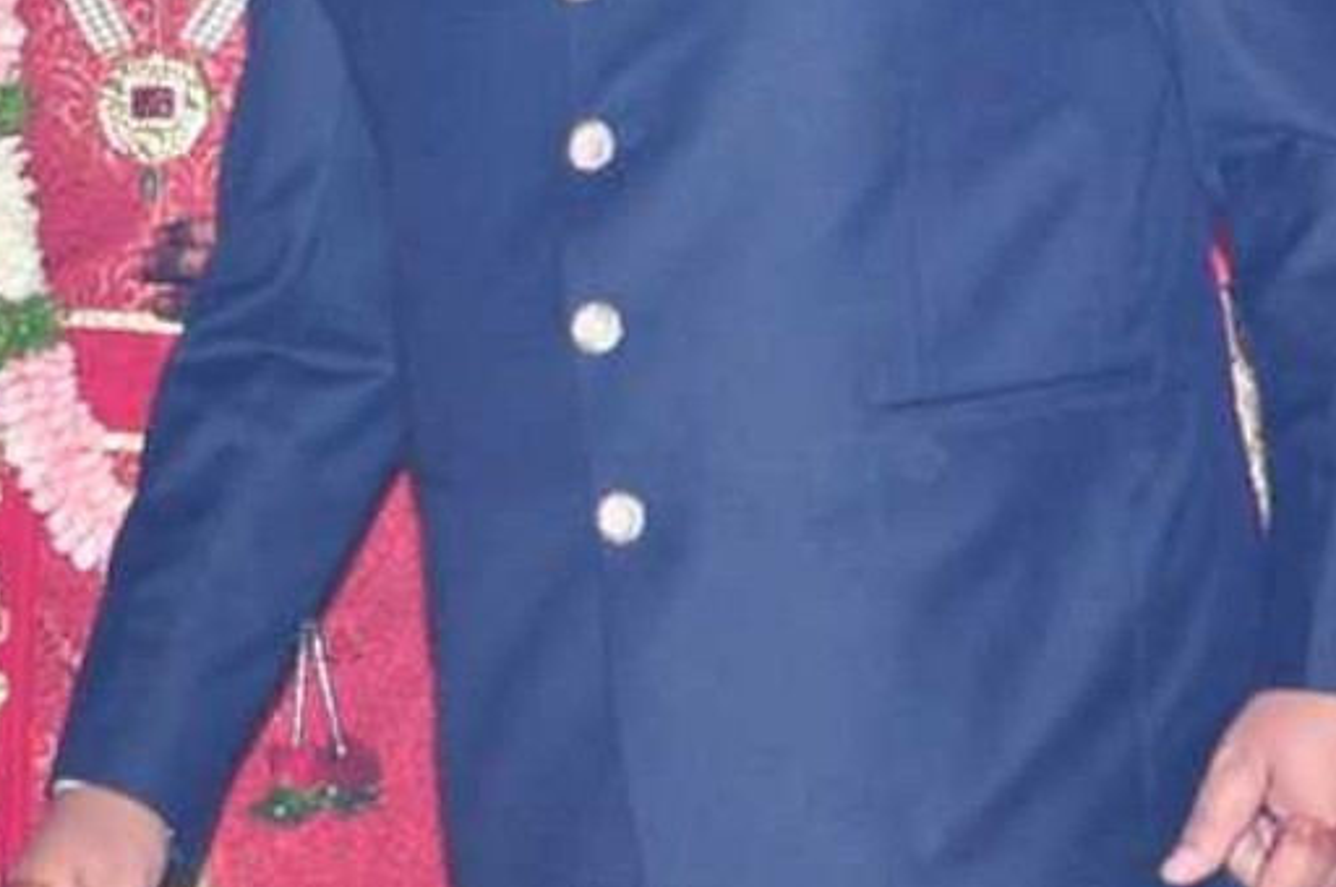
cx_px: -579
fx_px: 6375
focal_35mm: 172
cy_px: 524
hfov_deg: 11.5
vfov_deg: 8.0
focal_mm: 26
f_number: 6.3
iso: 500
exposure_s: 1/125
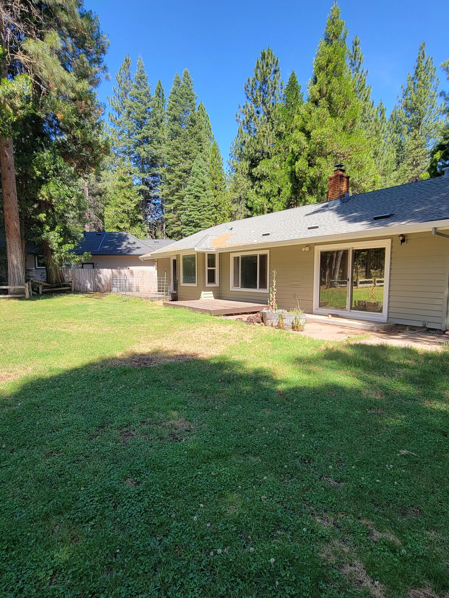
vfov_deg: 87.7
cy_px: 305
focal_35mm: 18
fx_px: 311
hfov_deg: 71.6
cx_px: 214
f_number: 2.2
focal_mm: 2.2
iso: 50
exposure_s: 1/288
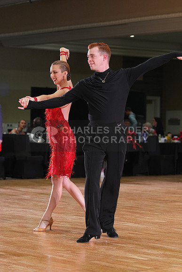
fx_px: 917
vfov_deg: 16.9
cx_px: 91
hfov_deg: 11.3
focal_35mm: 121
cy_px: 136
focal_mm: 121
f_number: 4.5
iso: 2500
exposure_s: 1/200
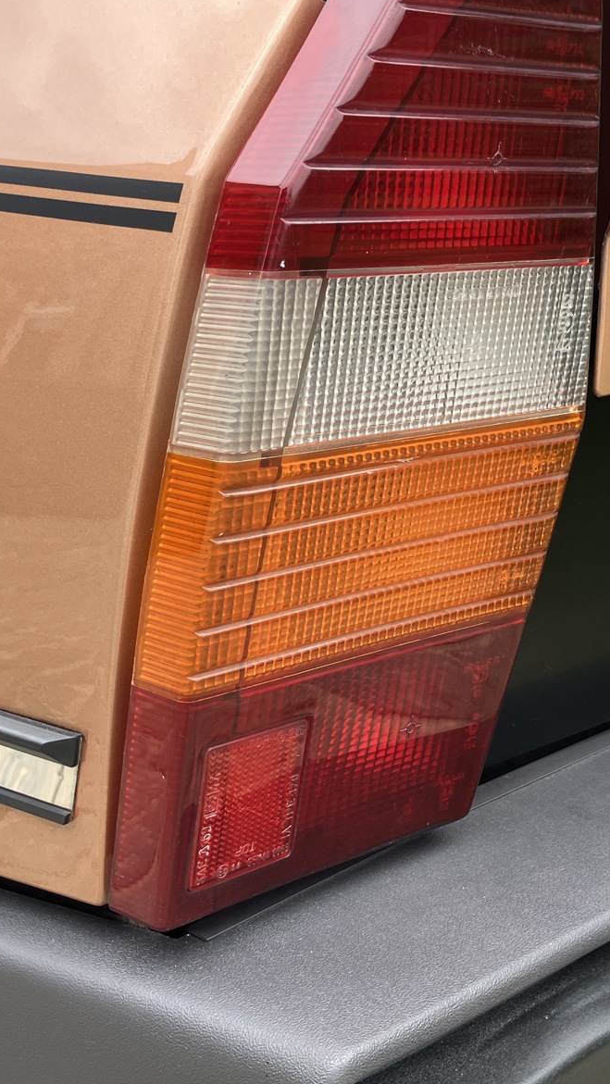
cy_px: 565
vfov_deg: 41.3
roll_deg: +0.2
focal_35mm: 50
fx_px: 1437
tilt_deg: -16.3
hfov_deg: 24.0
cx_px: 300
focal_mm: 3.99
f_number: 1.8
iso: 20
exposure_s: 1/124
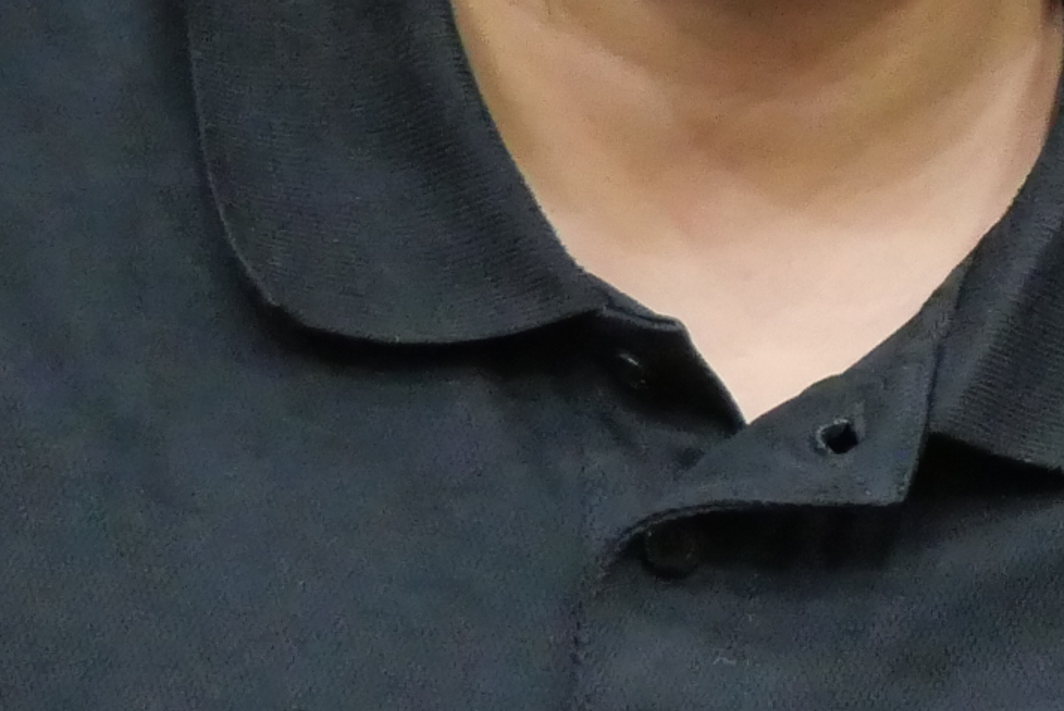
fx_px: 8637
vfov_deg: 4.7
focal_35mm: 292
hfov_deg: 6.8
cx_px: 2046
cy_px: -263
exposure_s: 1/40
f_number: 4.6
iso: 3200
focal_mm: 27
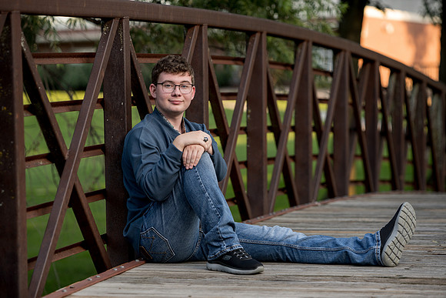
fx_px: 1673
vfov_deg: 10.2
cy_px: 149
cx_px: 223
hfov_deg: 15.2
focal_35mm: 135
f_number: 3.5
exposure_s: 1/200
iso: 200
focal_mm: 135
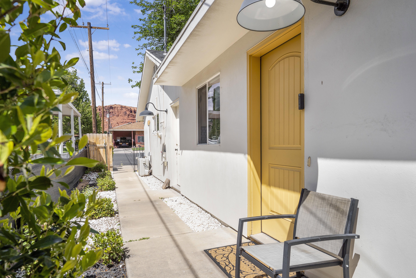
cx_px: 208
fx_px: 266
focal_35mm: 23
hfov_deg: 76.1
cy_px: 139
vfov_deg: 55.1
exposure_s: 1/640
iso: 250
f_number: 9
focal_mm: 23
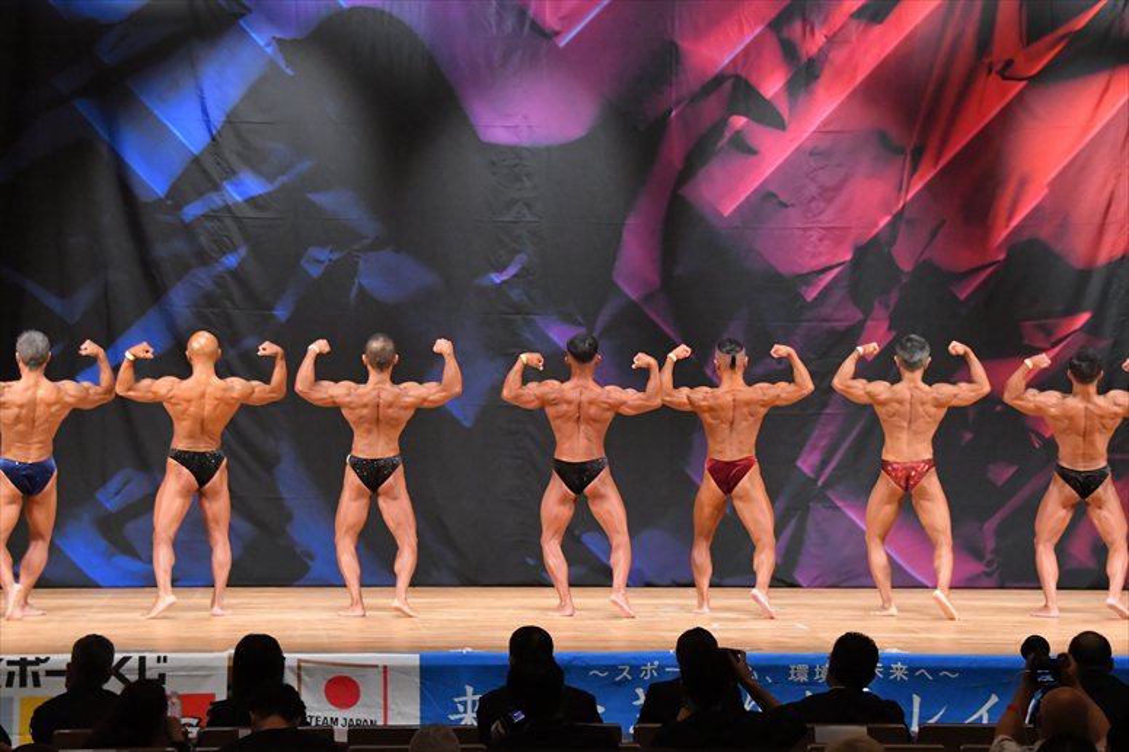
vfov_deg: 10.8
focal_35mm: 127
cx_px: 564
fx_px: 3981
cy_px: 376
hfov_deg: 16.1
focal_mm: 85
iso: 7200
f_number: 5.6
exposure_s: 1/400
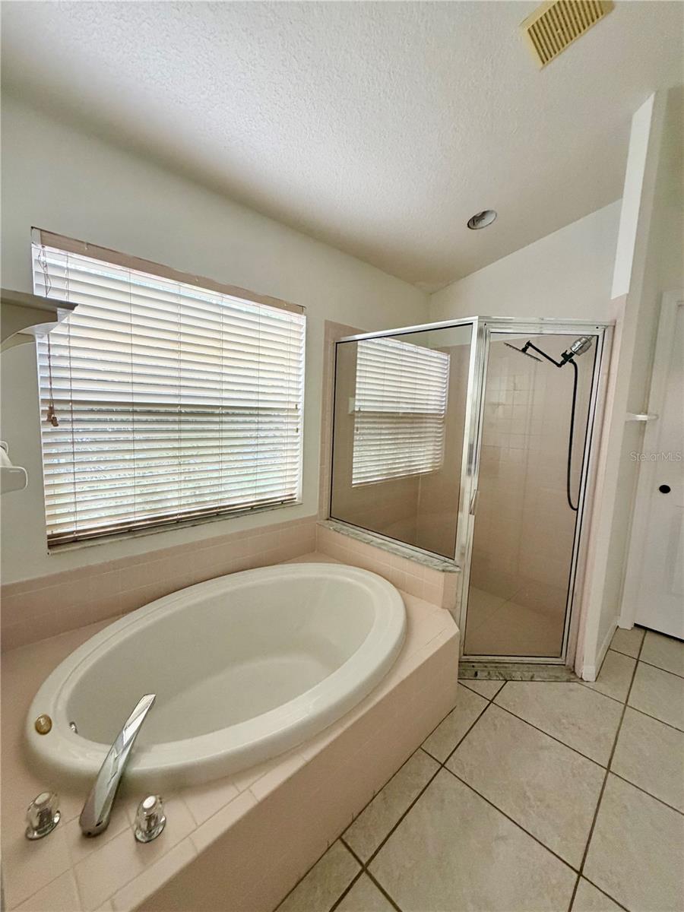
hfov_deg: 85.7
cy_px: 456
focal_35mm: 14
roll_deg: -3.6
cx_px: 342
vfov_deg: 102.1
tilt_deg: -6.8
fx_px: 369
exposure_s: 1/89
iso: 320
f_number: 2.2
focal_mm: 2.22
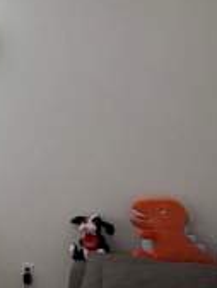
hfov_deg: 20.7
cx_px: -157
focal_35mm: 53
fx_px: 442
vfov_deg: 35.5
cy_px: 208
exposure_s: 1/76
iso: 320
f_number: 2.2
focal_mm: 2.22
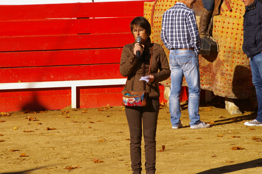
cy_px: 87
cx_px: 131
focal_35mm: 285
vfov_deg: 4.8
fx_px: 2072
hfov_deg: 7.2
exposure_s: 1/750
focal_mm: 190
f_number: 11
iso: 400
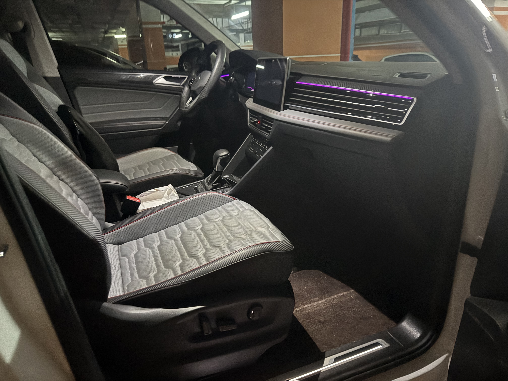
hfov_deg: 71.6
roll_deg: +2.9
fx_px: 352
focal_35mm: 24
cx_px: 254
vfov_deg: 56.8
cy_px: 190
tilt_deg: -18.3
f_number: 1.78
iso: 1250
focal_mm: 6.76
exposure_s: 1/11
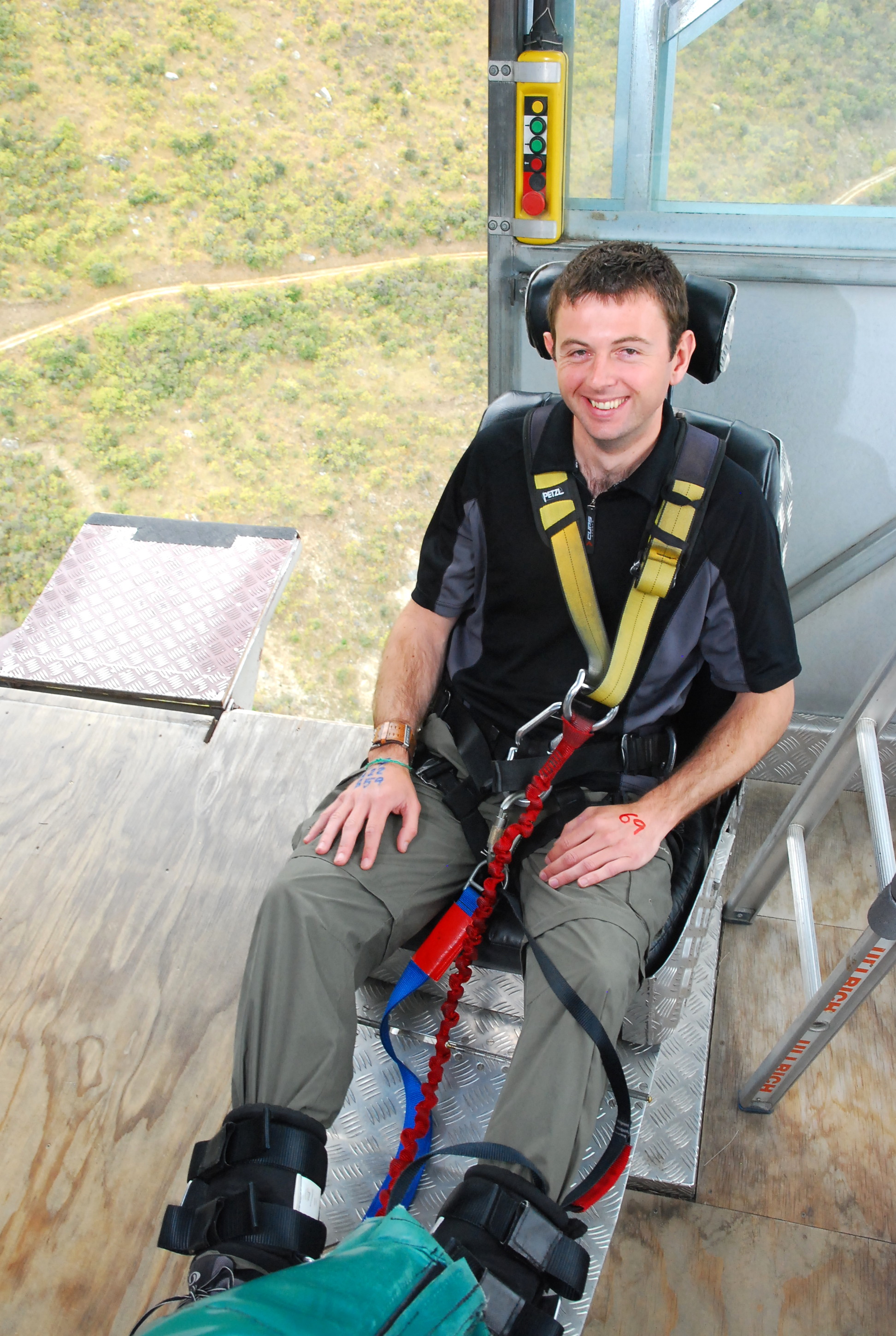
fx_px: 1226
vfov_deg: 57.1
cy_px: 668
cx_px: 448
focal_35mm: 33
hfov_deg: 40.1
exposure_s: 1/125
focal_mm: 22
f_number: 7.1
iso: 800
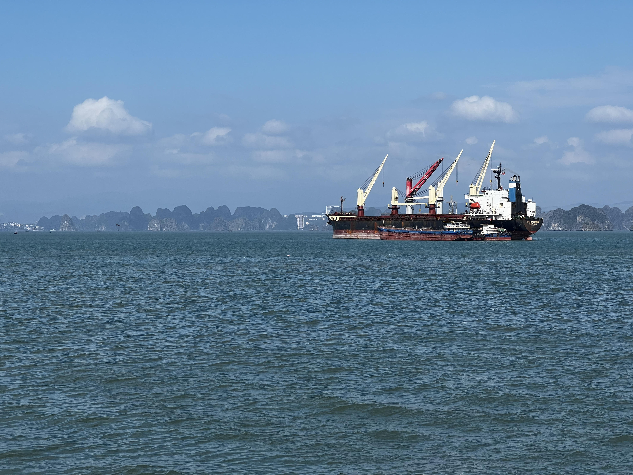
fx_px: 1408
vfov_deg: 19.1
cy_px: 238
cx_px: 316
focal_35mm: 77
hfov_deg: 25.3
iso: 32
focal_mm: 9
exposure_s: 1/1054
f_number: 2.8
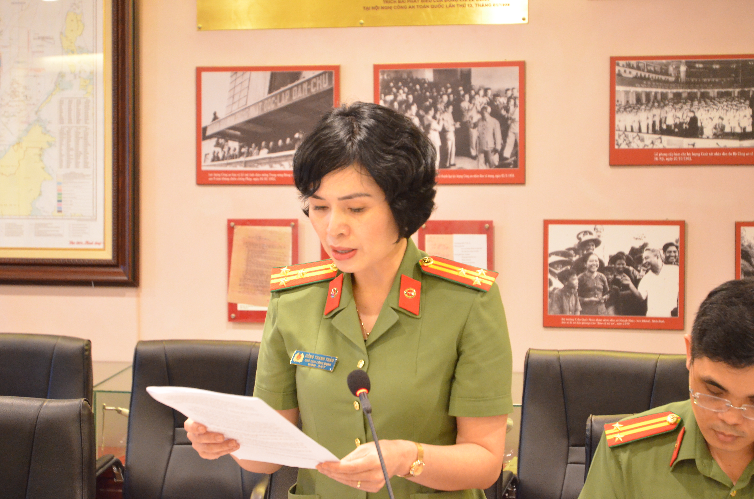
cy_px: 250
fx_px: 1568
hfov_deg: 27.0
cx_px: 377
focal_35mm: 75
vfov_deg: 18.1
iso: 4000
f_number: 4.5
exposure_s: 1/40
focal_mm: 50
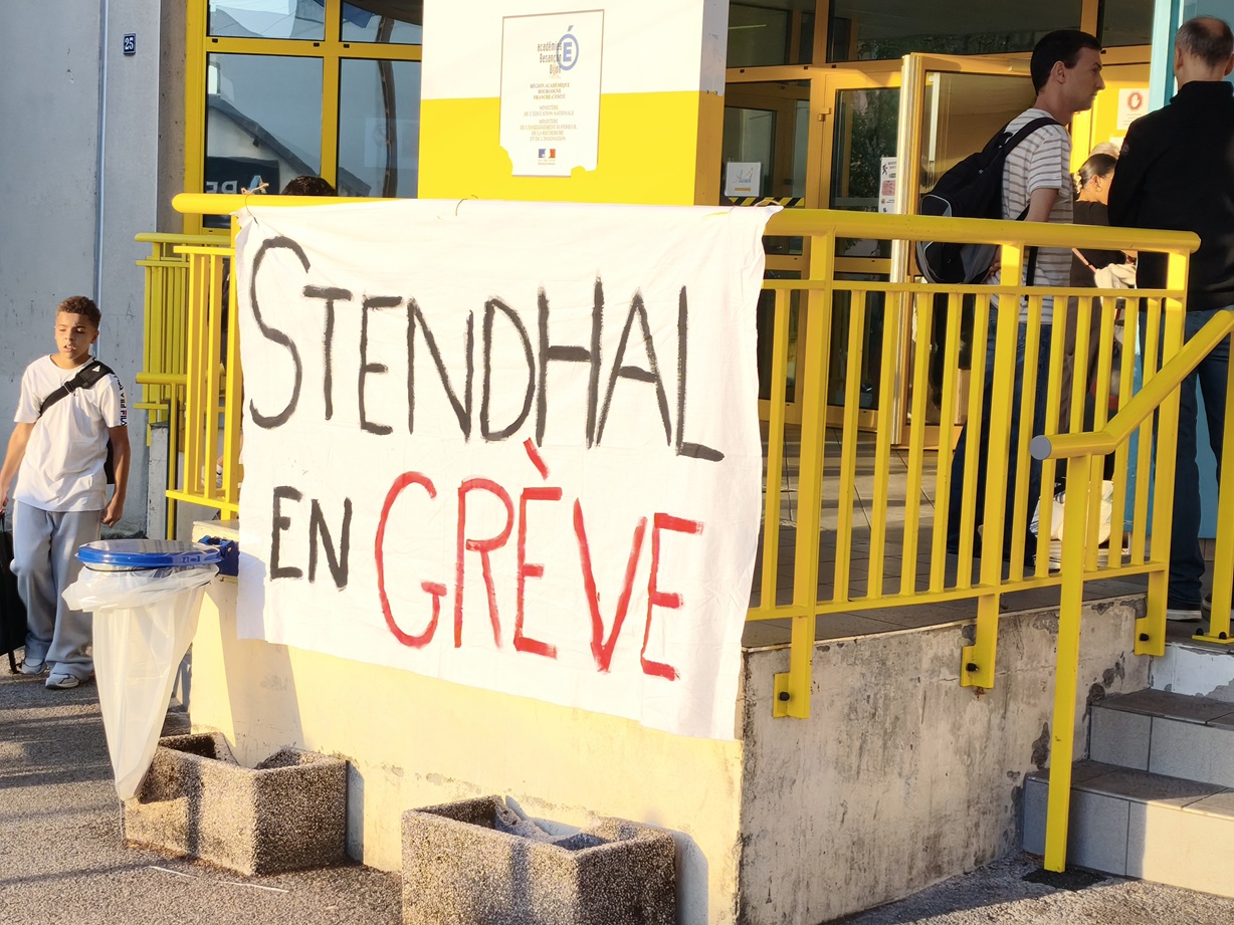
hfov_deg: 30.3
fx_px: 2281
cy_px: 462
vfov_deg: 22.9
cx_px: 617
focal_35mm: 64
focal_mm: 6.45
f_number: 1.62
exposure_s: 1/794
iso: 50
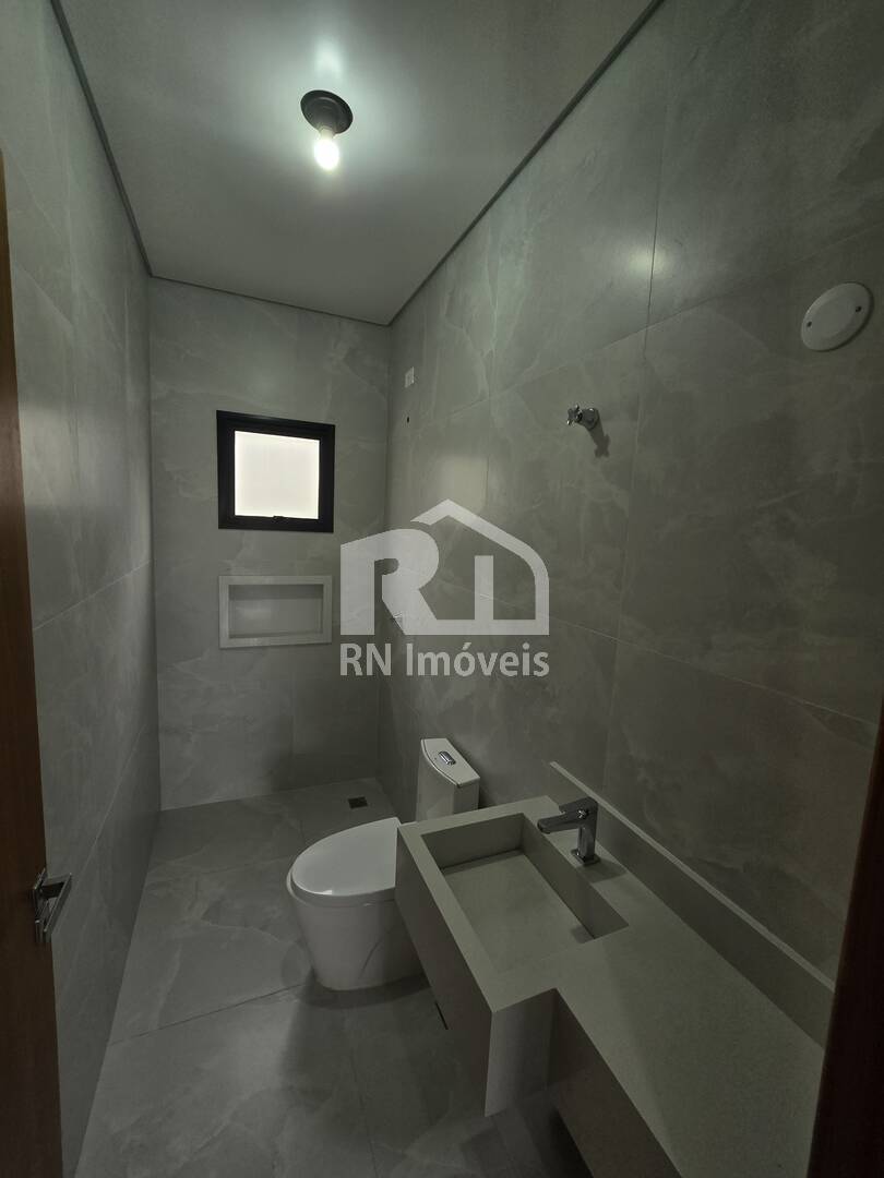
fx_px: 443
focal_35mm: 13
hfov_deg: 89.9
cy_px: 589
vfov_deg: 106.2
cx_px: 442
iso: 50
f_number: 2.2
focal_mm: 2.2
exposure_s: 1/129
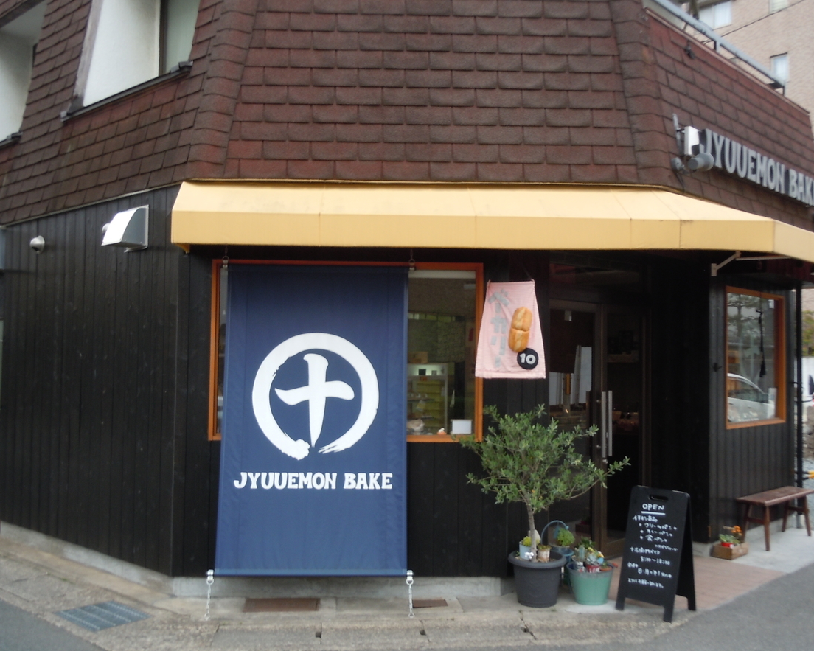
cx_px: 396
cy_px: 321
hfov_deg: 51.5
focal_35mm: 35
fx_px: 843
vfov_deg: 42.2
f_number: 4
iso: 125
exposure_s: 1/125
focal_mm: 5.9
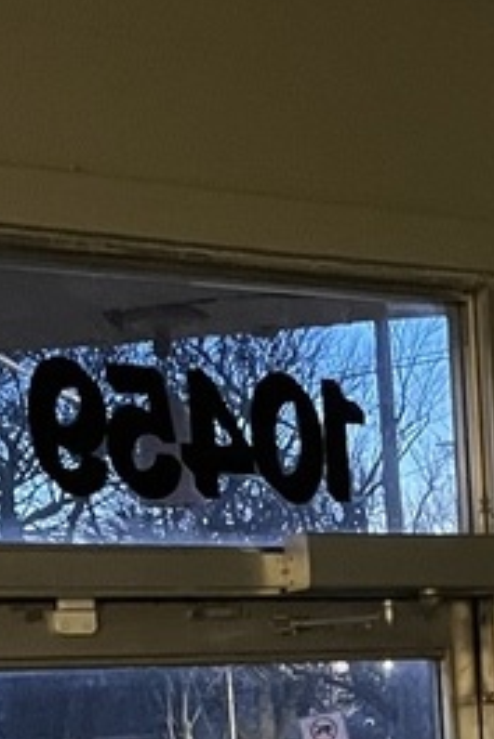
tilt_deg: -7.5
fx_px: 2261
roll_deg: +3.5
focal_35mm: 110
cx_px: 463
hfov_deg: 12.4
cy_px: 1060
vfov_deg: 17.1
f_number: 1.5
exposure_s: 1/30
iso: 1000
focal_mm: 5.7
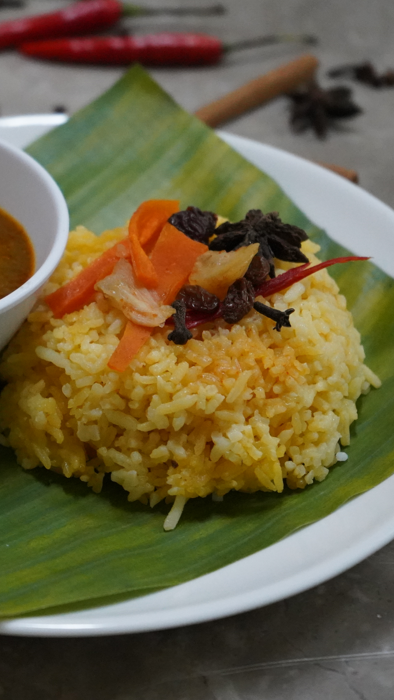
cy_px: 347
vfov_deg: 18.9
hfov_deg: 10.6
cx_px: 16
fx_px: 2099
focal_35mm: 113
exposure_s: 1/125
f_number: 5.6
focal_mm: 70
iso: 12800
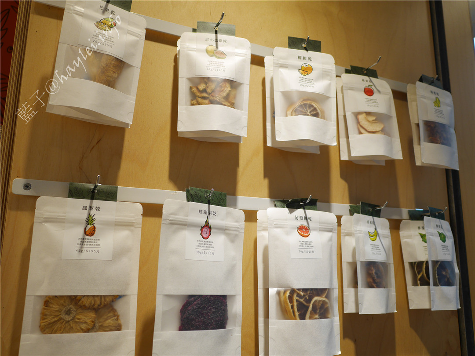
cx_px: 238
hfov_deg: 60.0
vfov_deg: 46.8
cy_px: 178
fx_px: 412
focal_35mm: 30
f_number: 2.2
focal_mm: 15
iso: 200
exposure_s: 1/160
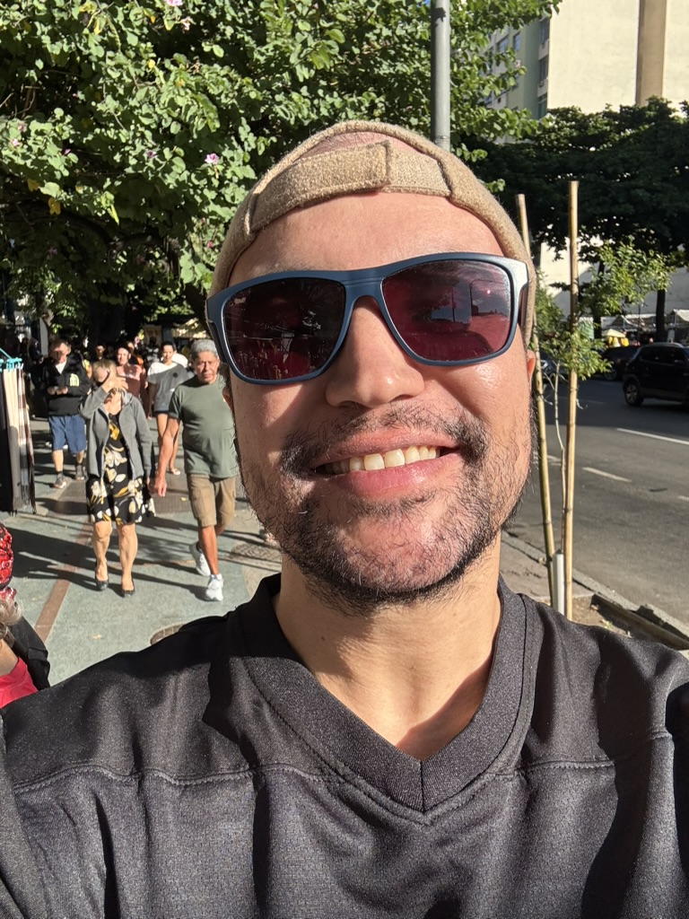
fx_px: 796
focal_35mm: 30
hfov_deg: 46.8
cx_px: 344
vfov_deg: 60.0
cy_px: 460
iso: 25
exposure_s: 1/1000
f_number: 1.9
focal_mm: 2.69
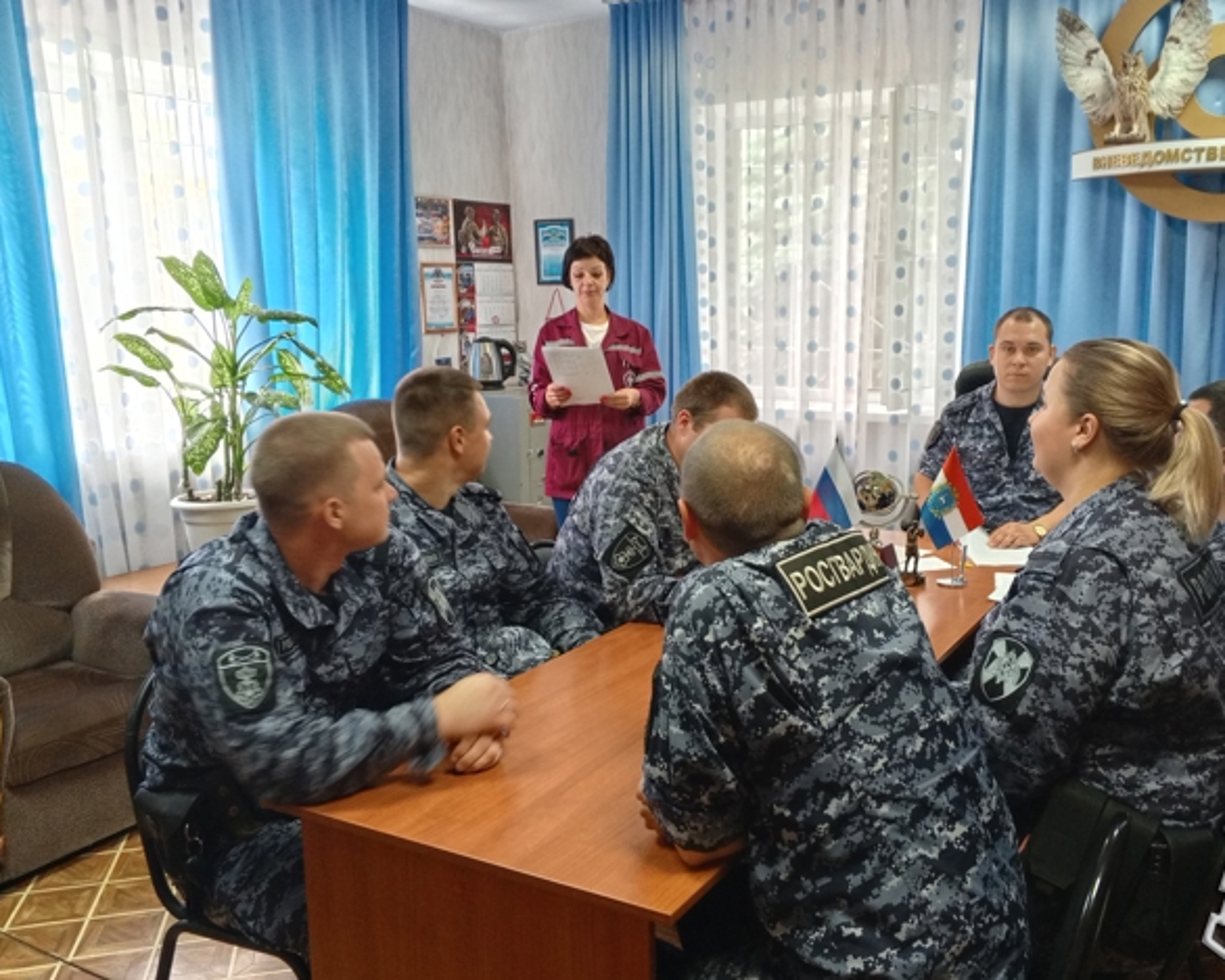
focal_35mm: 30
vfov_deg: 48.5
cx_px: 691
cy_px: 487
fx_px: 1088
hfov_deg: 58.6
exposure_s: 1/25
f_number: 1.6
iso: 365
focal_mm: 4.09
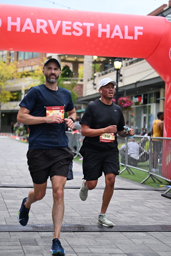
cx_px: 86
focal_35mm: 70
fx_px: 498
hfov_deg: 19.5
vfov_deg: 28.8
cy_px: 128
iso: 1250
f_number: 2.8
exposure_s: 1/2500
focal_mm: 70
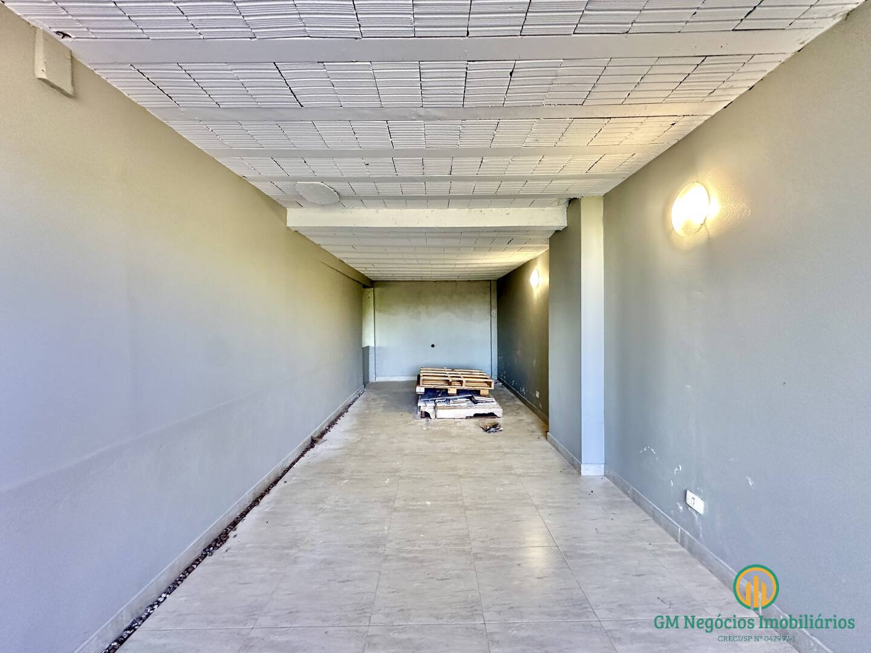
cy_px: 326
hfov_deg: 102.1
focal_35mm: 14
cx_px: 436
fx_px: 352
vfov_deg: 85.7
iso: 250
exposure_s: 1/120
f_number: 2.2
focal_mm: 2.22
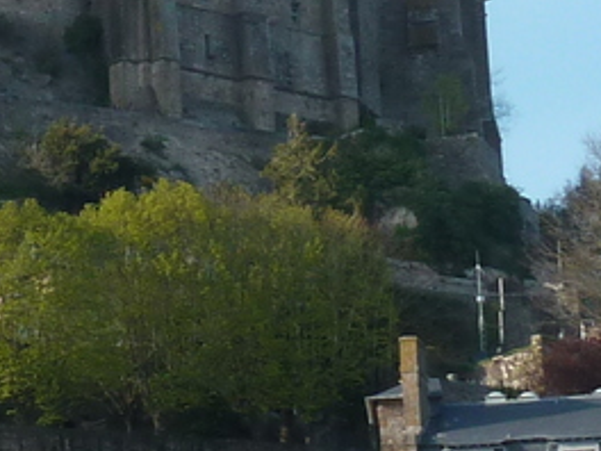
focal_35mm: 194
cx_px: -123
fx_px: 3368
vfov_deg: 7.6
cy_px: 41
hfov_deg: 10.0
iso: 80
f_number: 4
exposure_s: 1/400
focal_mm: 5.3
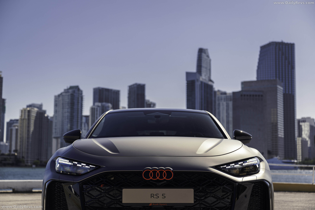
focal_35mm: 57
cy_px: 105
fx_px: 499
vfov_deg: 23.8
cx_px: 158
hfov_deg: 35.1
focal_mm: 57
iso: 200
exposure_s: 1/800
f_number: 3.5
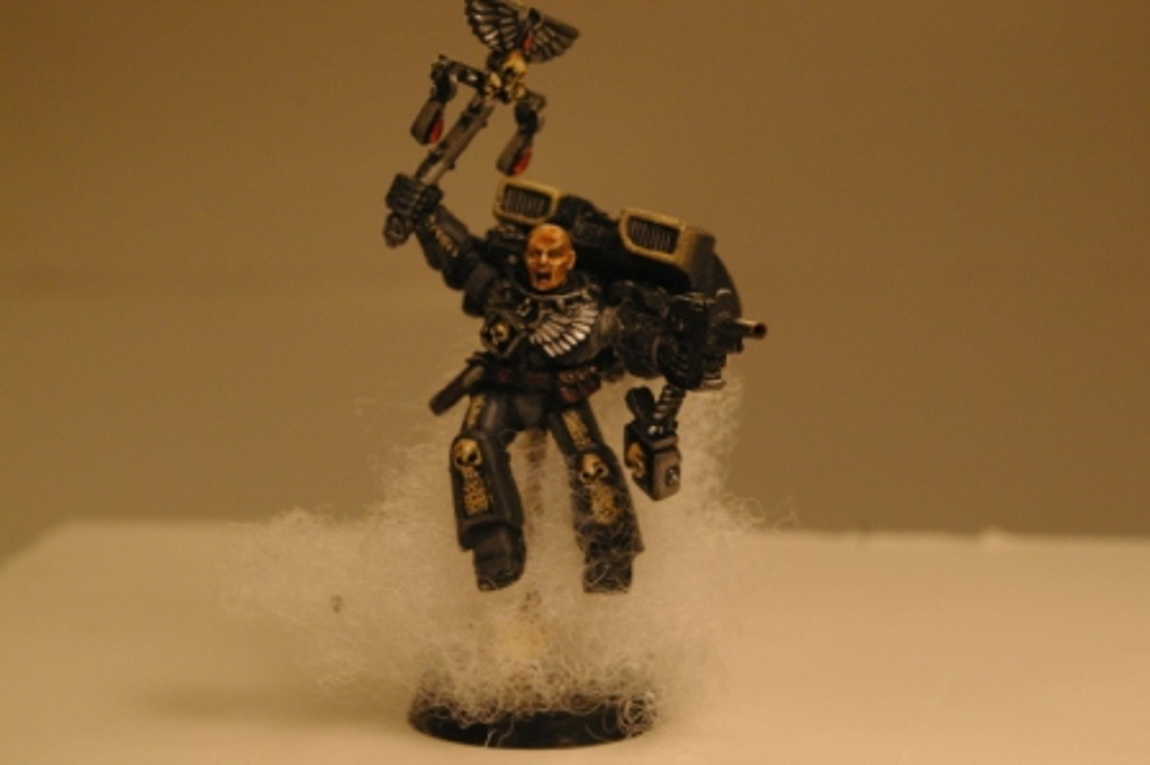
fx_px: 2633
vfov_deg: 16.5
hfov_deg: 24.6
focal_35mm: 82
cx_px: 575
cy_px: 382
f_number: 11
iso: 1600
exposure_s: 1/1000
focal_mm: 55
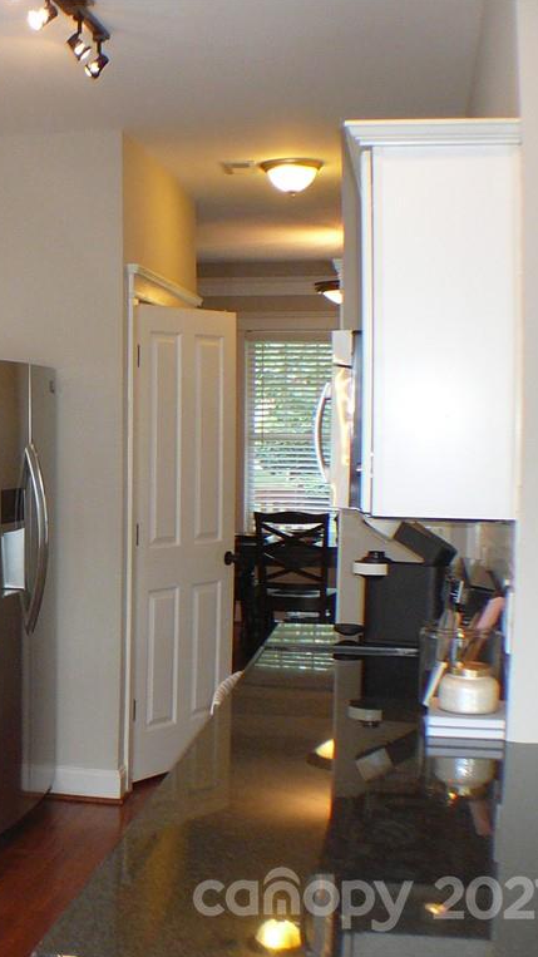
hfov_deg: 15.4
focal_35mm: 76
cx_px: -76
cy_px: 478
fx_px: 1928
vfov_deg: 27.9
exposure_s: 1/30
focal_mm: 7.8
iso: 200
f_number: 3.4
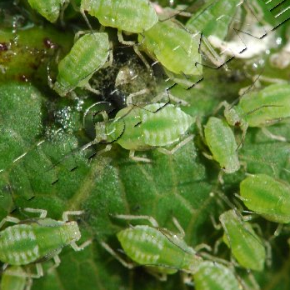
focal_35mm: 307
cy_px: 123
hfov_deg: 5.7
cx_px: 145
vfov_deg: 5.7
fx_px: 2910
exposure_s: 1/40
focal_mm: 105
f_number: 20
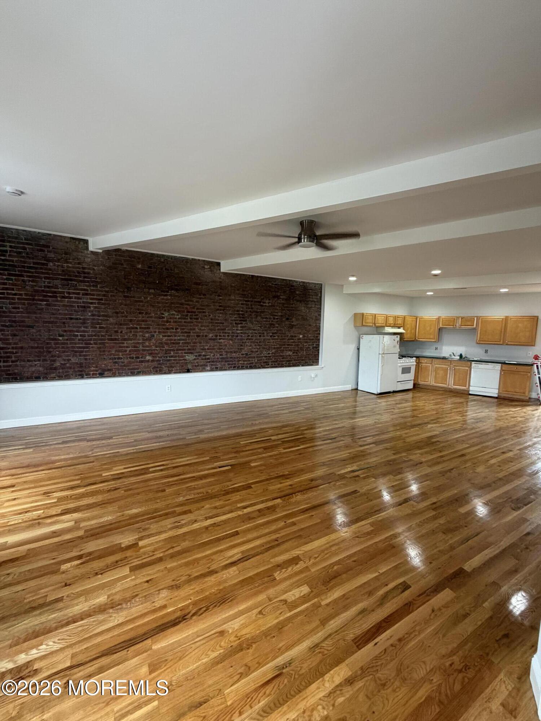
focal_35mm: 14
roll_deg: -0.9
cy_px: 360
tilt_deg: -5.6
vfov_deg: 102.1
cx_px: 270
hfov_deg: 85.7
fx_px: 292
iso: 250
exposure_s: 1/60
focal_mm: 2.22
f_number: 2.2
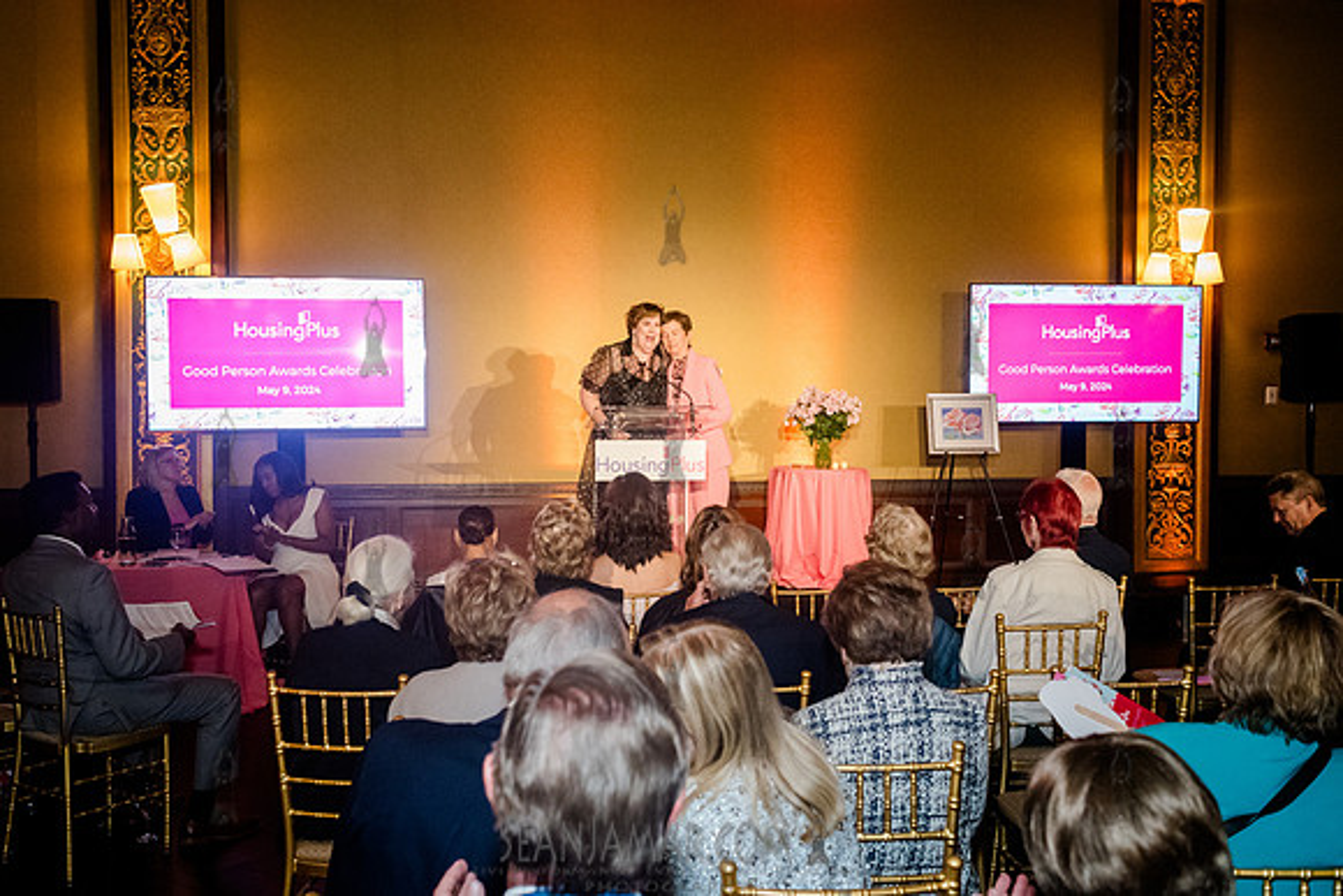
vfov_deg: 36.8
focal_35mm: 36
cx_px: 660
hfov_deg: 53.0
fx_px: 1348
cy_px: 448
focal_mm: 35
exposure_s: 1/160
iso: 6400
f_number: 5
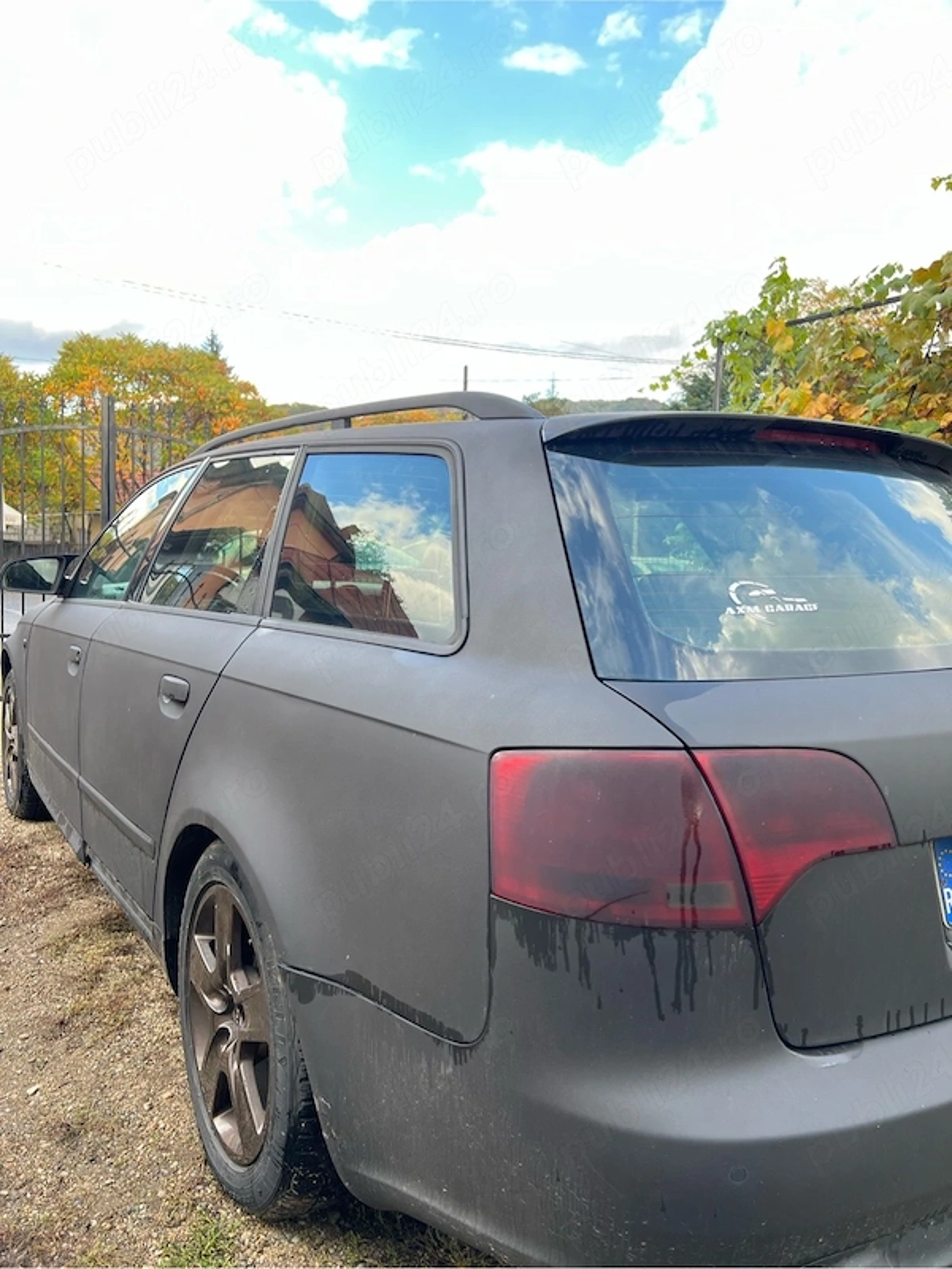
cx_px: 476
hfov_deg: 53.1
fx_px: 953
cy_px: 634
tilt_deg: -4.9
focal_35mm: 26
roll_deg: -1.4
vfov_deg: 67.3
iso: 50
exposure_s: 1/212
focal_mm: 5.7
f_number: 1.5
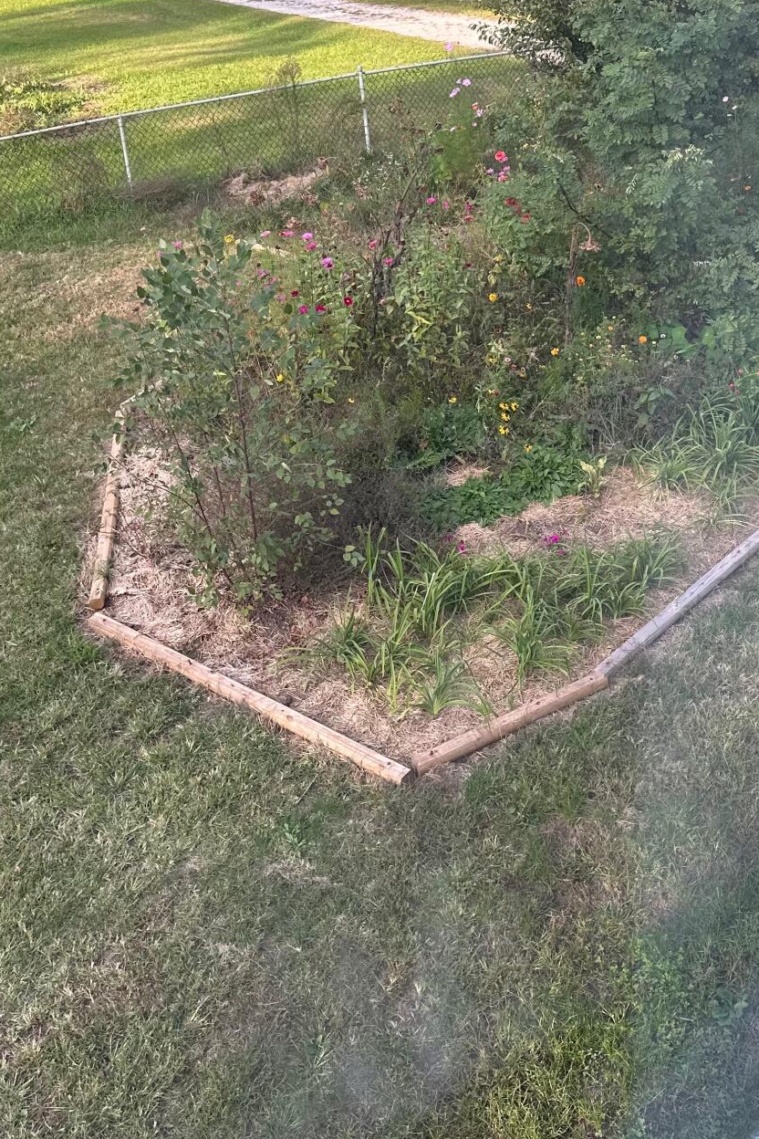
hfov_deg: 33.2
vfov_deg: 48.2
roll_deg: +0.6
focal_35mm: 40
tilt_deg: -26.0
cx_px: 490
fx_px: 1265
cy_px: 470
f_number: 1.78
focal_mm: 6.86
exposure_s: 1/482
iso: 80
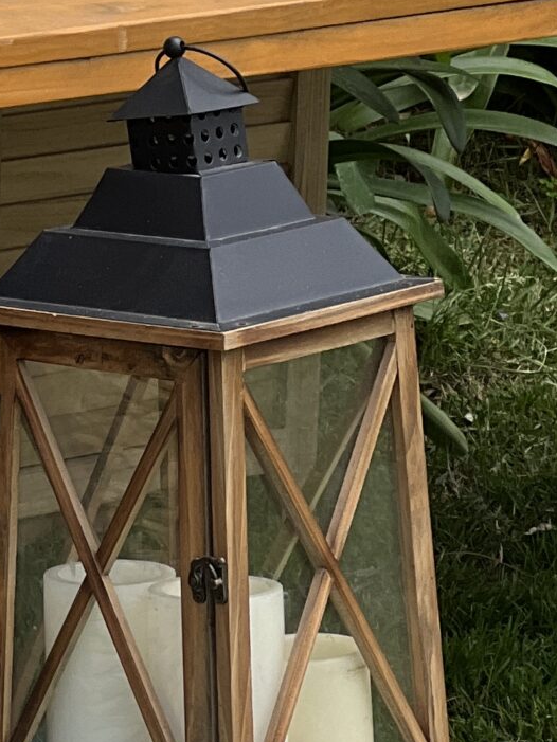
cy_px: 95
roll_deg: +0.4
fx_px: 6027
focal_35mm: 281
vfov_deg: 7.0
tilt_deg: -8.1
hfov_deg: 5.2
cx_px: -339
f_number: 2.8
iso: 40
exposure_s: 1/121
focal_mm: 9
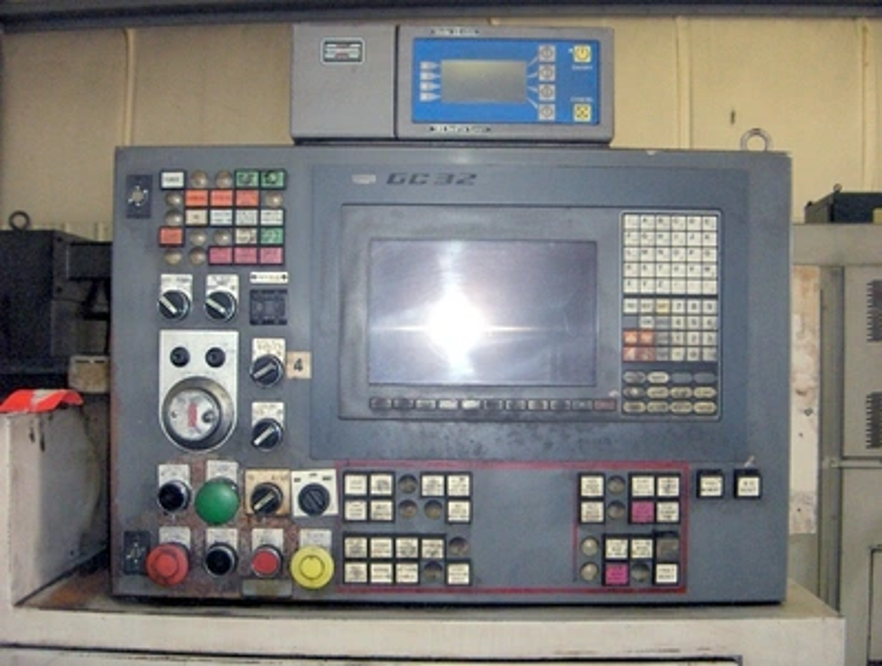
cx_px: 441
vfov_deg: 36.9
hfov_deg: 47.8
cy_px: 333
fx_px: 996
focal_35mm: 39
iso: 100
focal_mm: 8
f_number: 2.8
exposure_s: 1/60
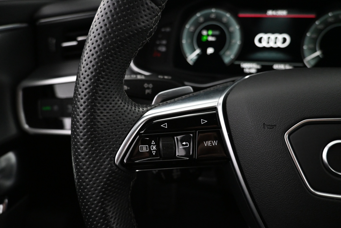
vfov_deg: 51.3
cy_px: 118
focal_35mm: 25
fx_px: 237
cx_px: 165
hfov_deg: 71.5
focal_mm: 16
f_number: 3.5
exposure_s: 1/50
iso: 4000
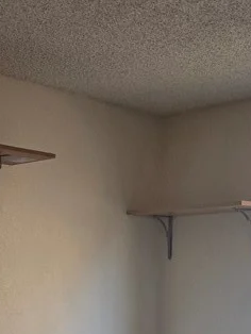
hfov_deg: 19.7
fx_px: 724
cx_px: 128
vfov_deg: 24.6
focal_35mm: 75
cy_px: 348
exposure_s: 1/180
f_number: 1.8
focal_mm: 5.4
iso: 125
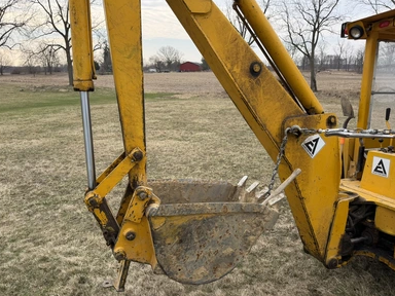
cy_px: 152
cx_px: 190
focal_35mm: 25
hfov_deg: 69.4
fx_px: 285
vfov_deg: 54.9
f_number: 1.78
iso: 100
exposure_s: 1/1727
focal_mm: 6.76
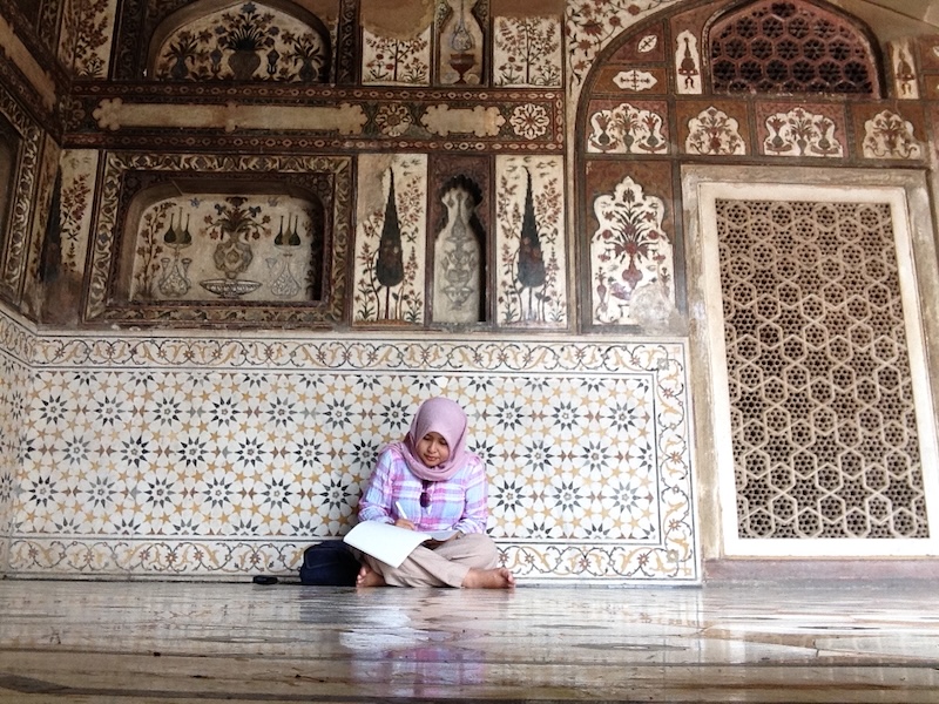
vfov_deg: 40.7
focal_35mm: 35
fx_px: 949
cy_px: 352
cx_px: 470
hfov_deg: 52.6
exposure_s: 1/30
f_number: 2.4
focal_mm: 2.18
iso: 50
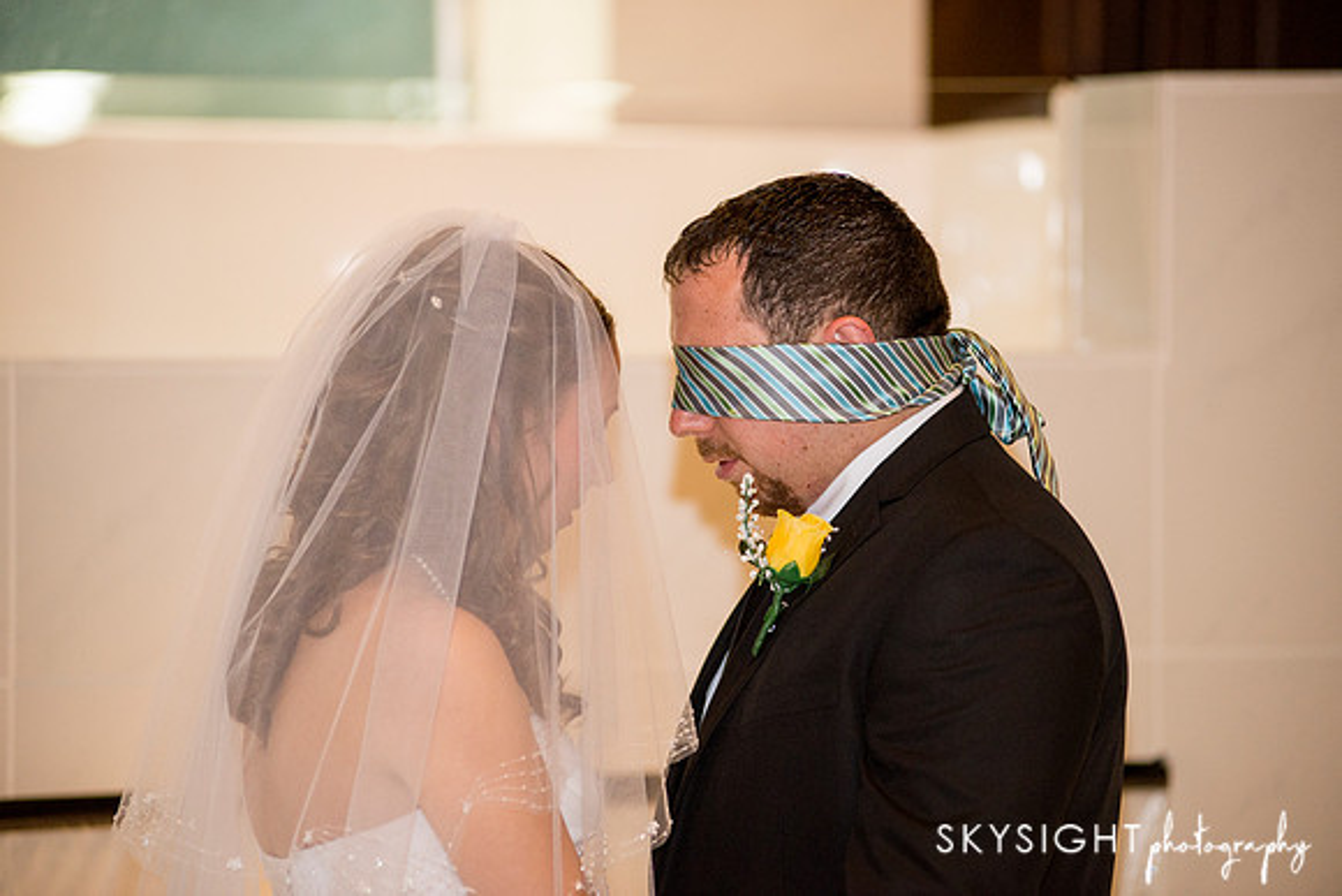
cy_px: 448
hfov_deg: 13.2
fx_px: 5779
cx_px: 671
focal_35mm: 155
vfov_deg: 8.9
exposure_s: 1/125
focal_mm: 155
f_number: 2.8
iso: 2000
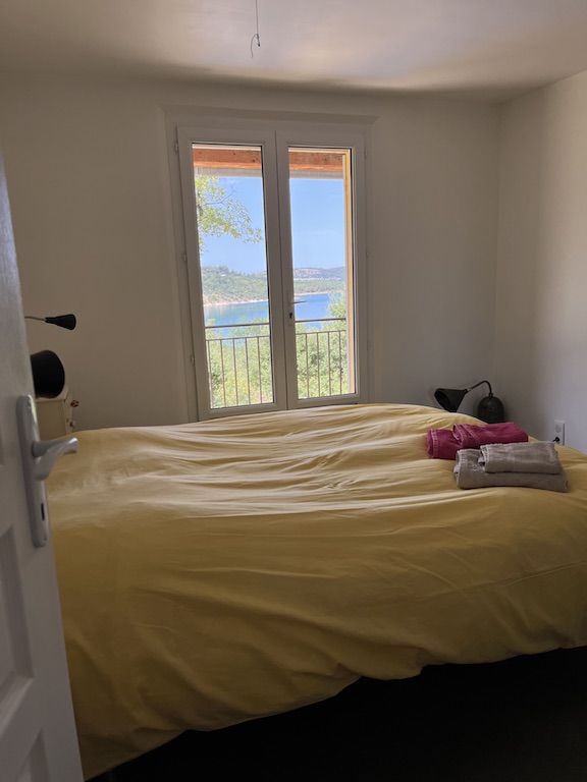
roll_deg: +1.8
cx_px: 294
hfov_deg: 53.1
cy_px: 391
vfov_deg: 67.3
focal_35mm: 26
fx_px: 588
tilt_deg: -11.0
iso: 50
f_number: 1.6
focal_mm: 5.1
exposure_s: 1/577
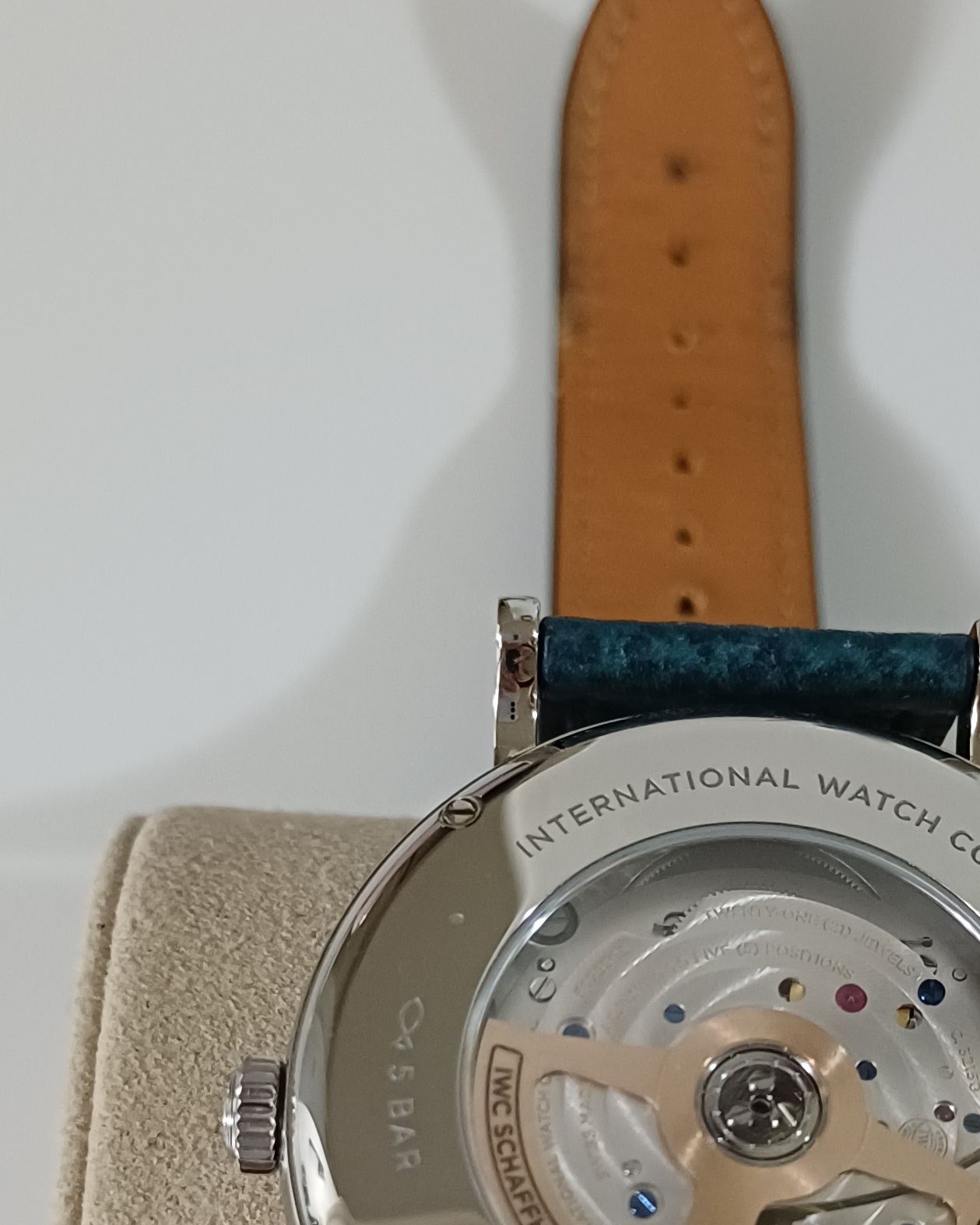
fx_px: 2248
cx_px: 682
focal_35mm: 62
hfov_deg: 24.4
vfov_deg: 29.4
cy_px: 1075
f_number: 1.8
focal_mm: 4.65
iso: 640
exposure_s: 1/20
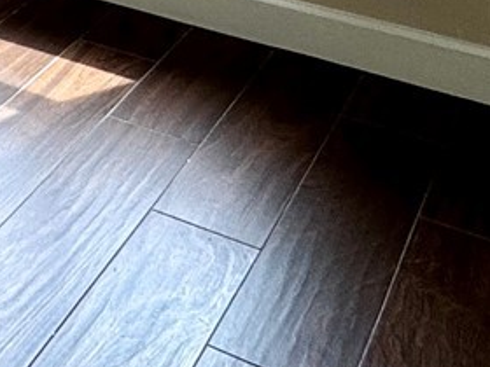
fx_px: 1132
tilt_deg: -2.6
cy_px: -432
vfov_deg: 14.3
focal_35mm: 80
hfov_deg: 22.4
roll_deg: -0.4
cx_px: -105
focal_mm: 2.22
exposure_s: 1/120
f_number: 2.2
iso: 50
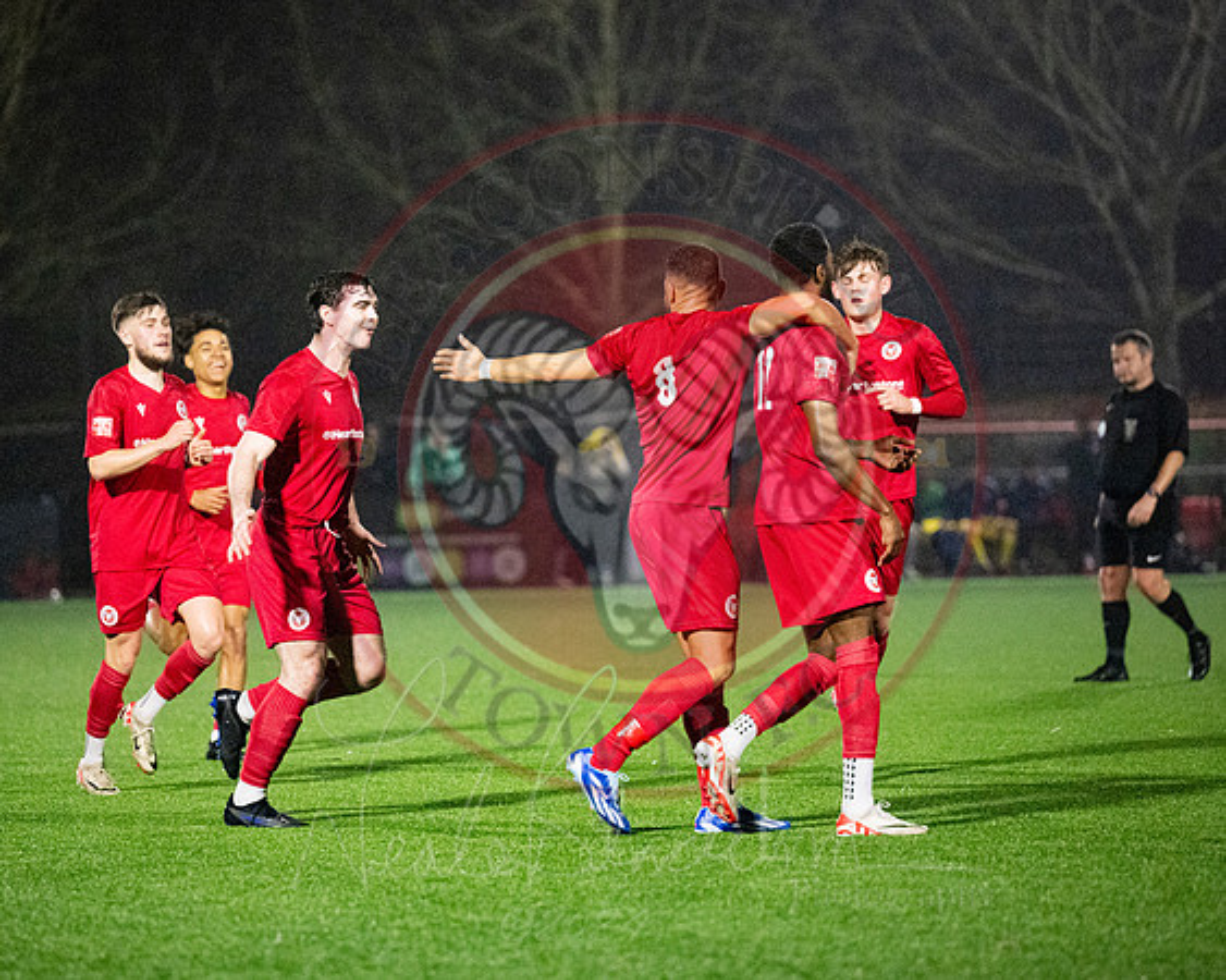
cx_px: 505
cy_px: 493
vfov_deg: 8.2
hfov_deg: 10.2
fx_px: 6860
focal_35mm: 189
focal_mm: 150
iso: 8000
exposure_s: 1/1000
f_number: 2.8
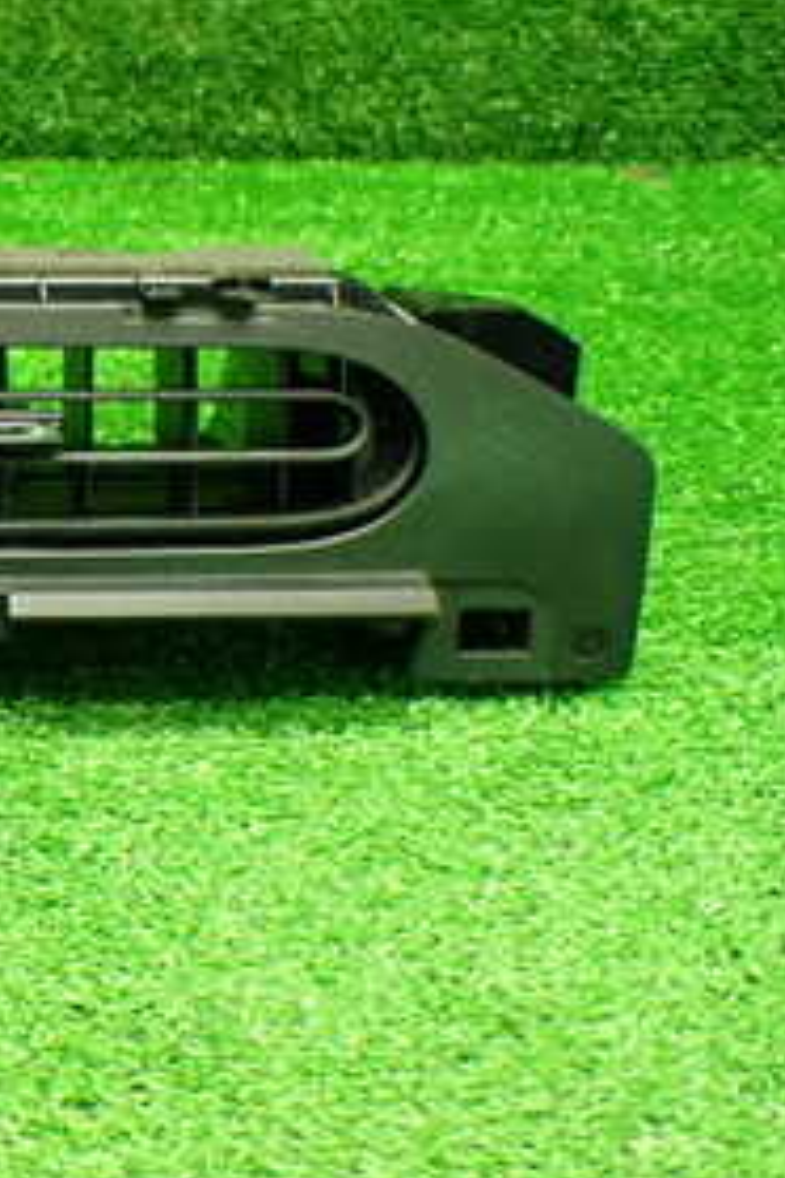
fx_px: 2191
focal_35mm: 67
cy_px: 498
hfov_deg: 17.9
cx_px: -426
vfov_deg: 30.0
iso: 800
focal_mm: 5.4
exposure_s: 1/60
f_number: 2.3
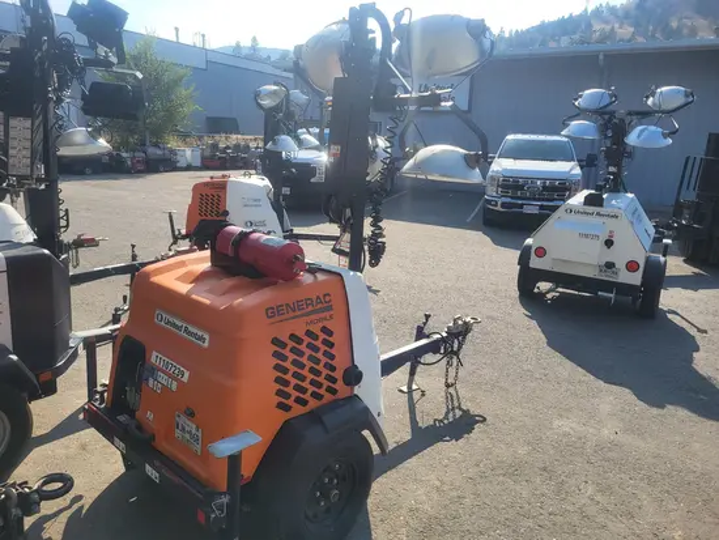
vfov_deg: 53.1
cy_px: 270
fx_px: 540
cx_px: 360
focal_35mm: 26
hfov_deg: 67.3
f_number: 1.8
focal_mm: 5.4
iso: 40
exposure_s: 1/2111
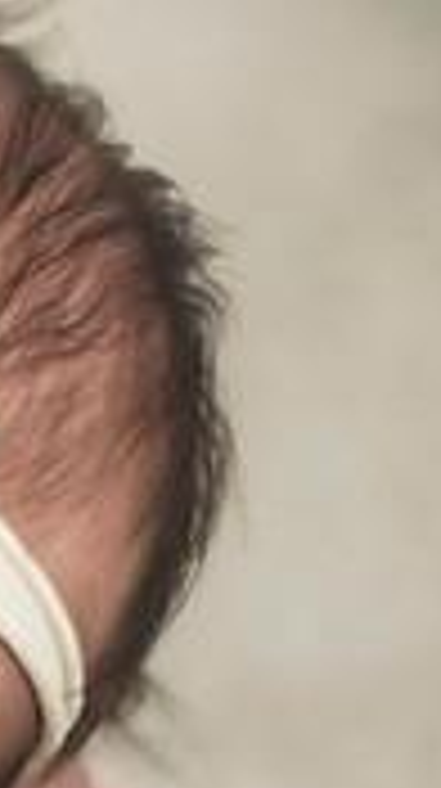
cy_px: 579
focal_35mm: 174
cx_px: -824
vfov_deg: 12.4
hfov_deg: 6.4
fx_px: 3629
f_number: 1.8
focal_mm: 50
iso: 1000
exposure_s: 1/125
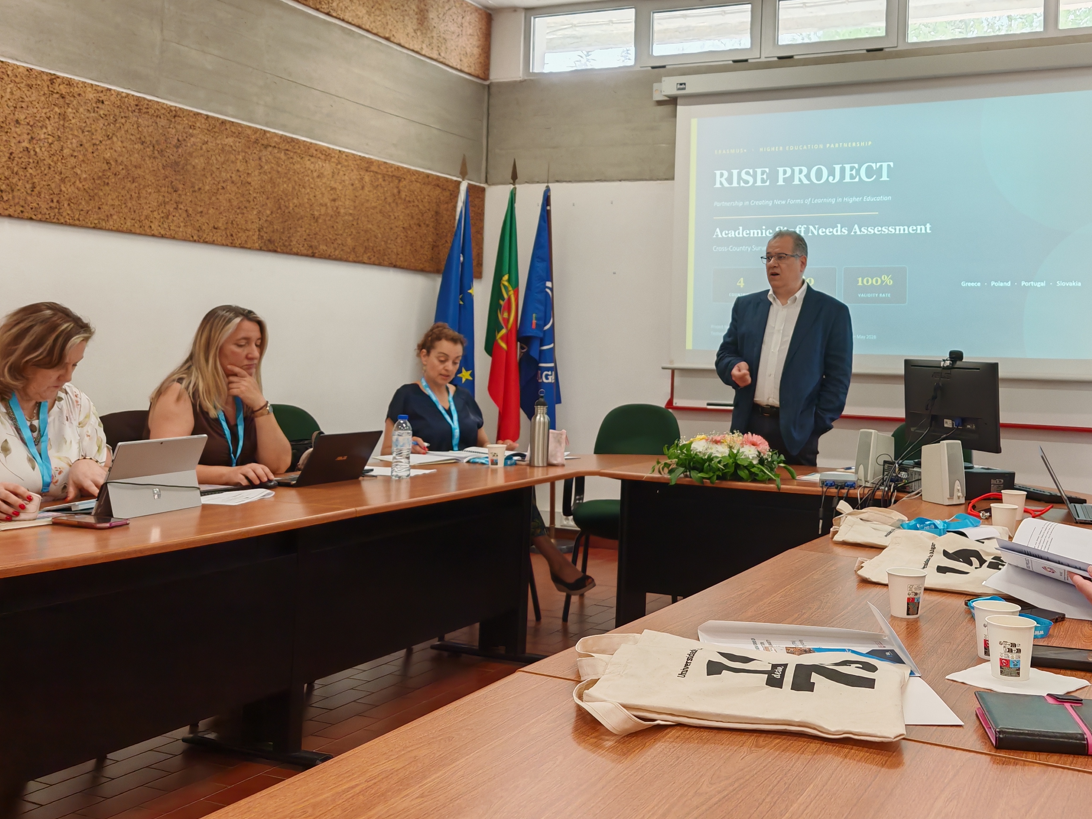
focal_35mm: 36
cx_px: 727
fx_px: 1136
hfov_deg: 50.4
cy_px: 319
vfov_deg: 39.5
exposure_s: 1/100
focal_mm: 6.67
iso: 125
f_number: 1.9
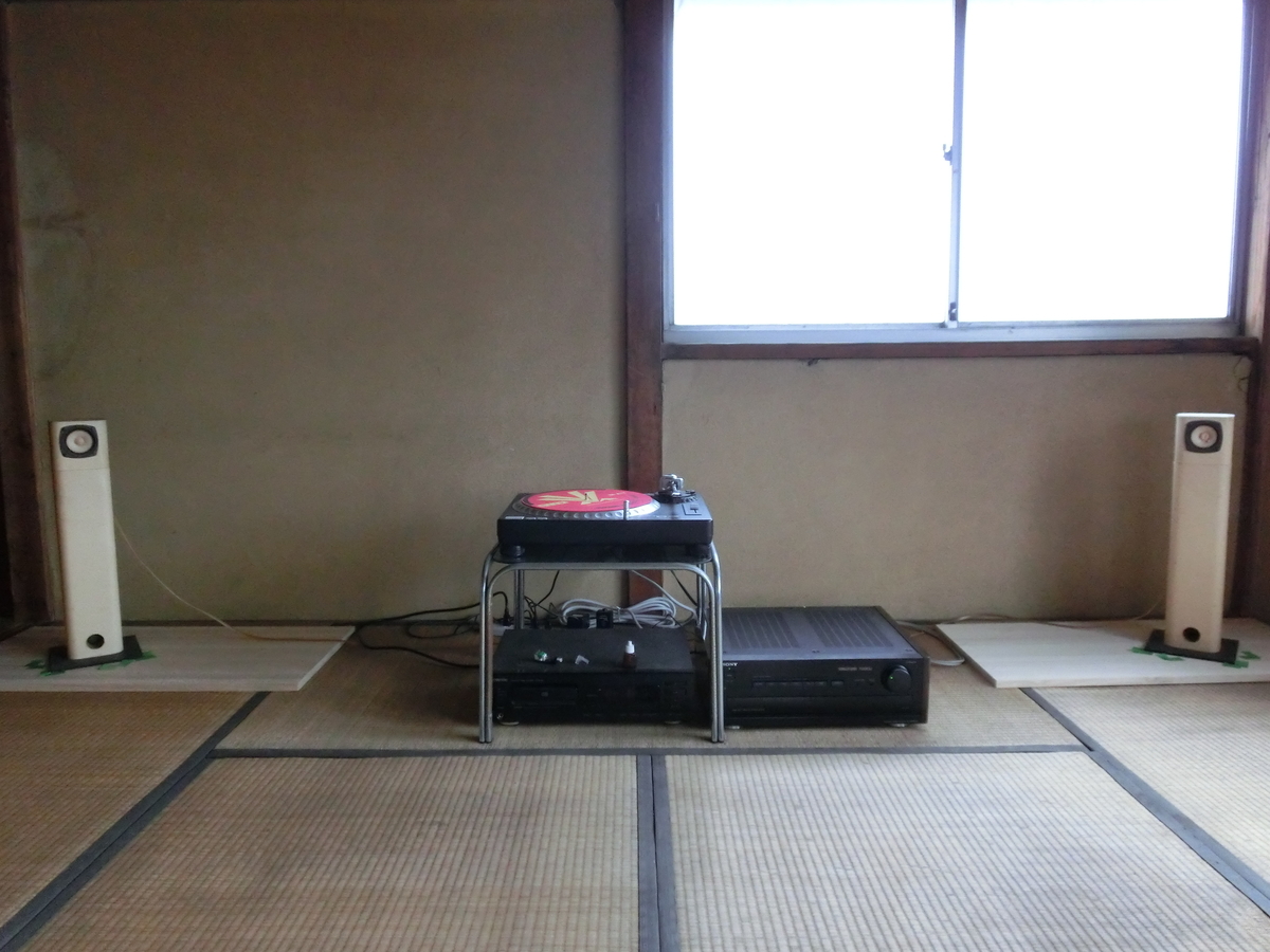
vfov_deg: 54.9
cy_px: 476
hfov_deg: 69.4
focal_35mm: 25
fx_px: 917
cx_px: 635
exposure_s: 1/125
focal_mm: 4.4
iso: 800
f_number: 3.3
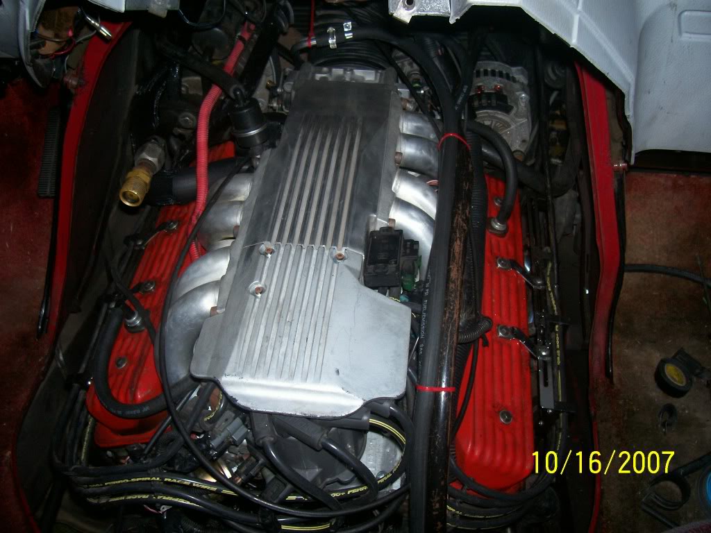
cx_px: 356
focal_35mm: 34
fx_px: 698
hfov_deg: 54.0
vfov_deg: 41.8
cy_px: 266
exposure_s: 1/64
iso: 80
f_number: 2.7
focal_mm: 5.6
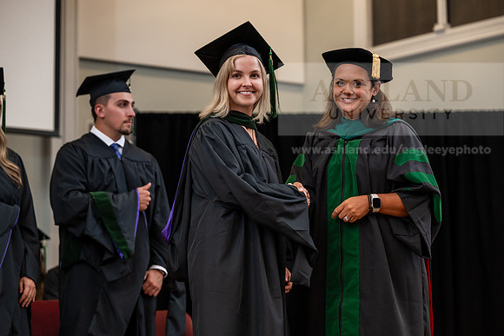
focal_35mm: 99
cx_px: 252
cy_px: 168
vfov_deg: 13.8
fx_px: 1386
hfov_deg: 20.6
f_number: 3.5
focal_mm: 99
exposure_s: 1/200
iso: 1600
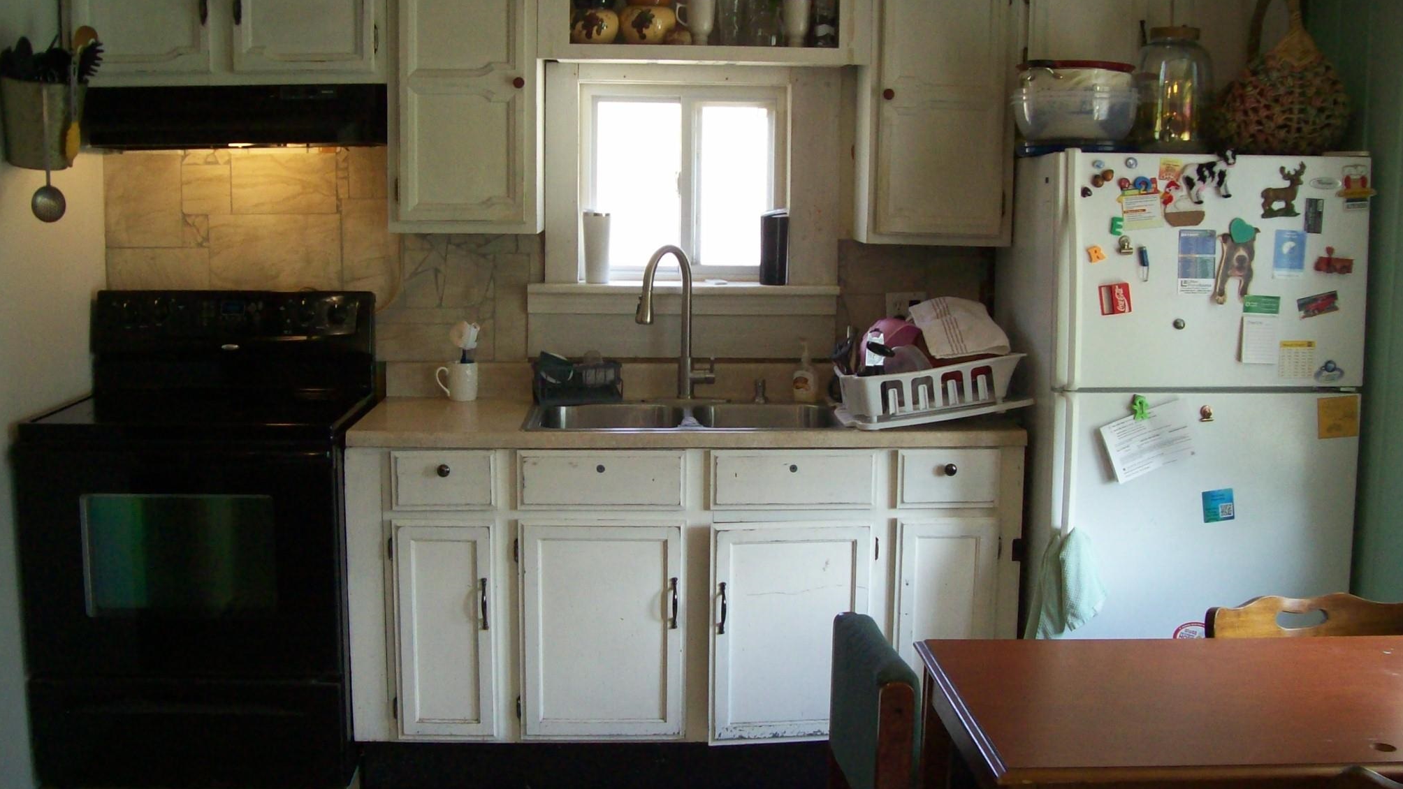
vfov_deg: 29.7
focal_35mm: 40
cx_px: 691
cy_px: 388
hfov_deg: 50.5
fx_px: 1488
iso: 200
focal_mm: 6
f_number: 2.7
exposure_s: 1/66.8
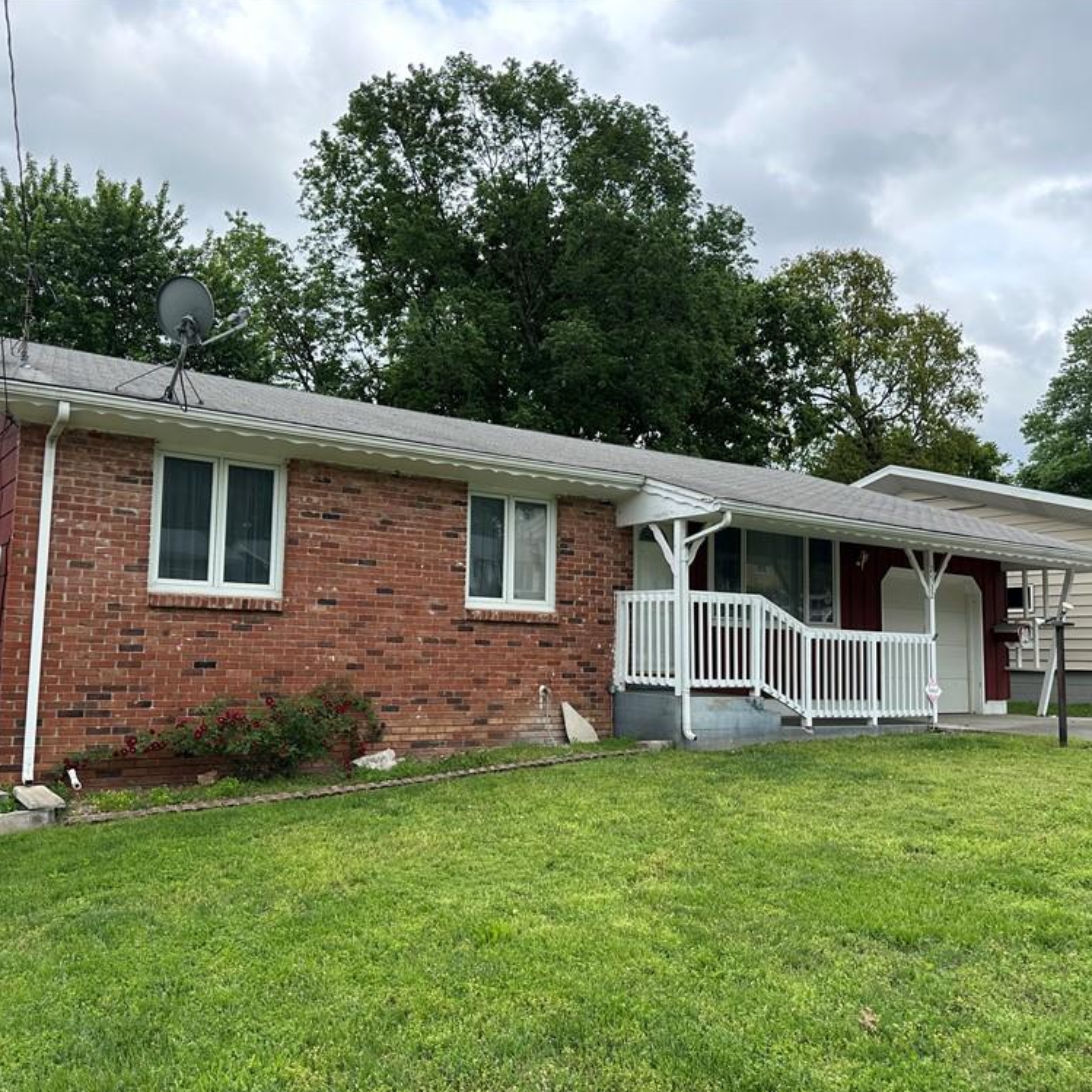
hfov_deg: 55.5
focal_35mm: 29
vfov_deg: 55.6
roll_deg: -1.2
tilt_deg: +4.8
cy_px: 554
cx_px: 485
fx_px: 1035
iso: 80
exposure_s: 1/1256
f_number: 1.78
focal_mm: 6.86
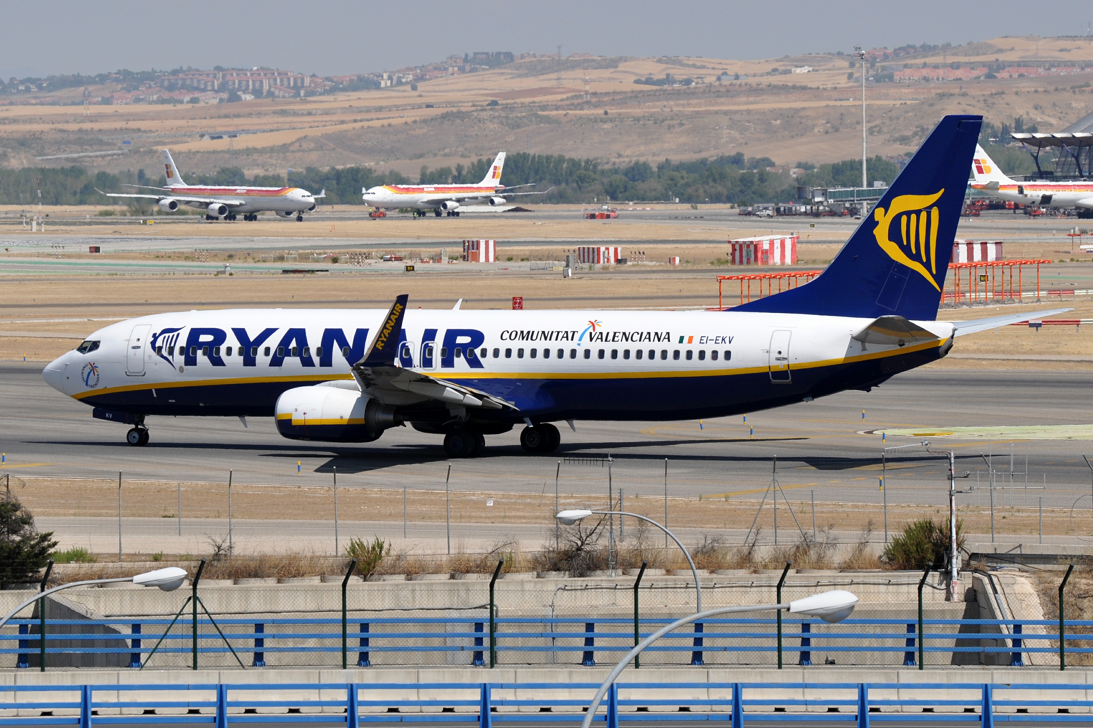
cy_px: 364
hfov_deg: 8.9
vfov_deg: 5.9
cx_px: 546
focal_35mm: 232
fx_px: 7057
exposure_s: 1/1250
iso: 200
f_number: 7.1
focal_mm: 155
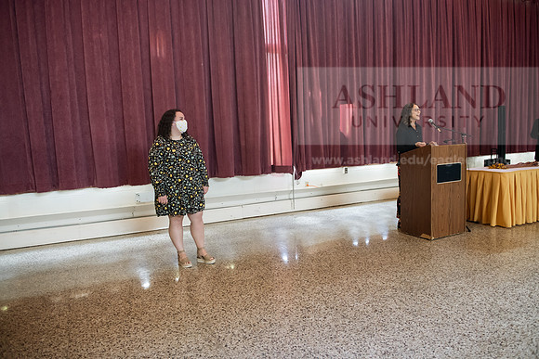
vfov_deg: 49.6
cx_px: 270
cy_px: 180
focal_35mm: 26
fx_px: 389
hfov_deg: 69.4
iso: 2500
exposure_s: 1/200
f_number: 3.5
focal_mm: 26
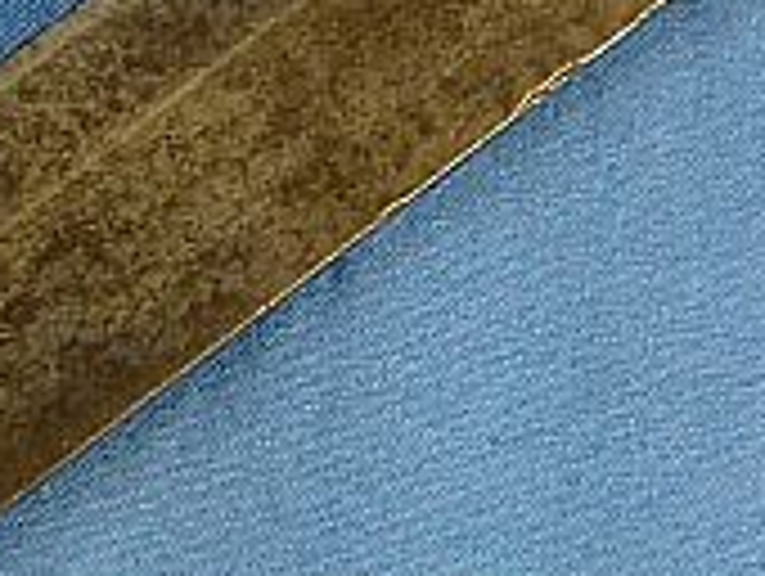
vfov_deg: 8.7
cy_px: -99
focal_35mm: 169
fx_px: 3740
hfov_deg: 11.7
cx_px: 522
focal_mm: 6.4
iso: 250
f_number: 3.7
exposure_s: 1/60
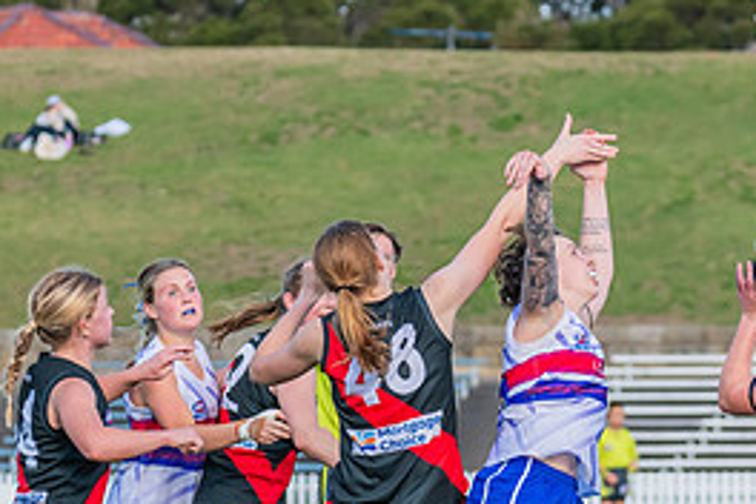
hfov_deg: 4.3
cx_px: 452
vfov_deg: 2.9
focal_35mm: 475
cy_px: 315
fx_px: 9974
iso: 800
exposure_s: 1/1250
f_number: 8
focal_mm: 195
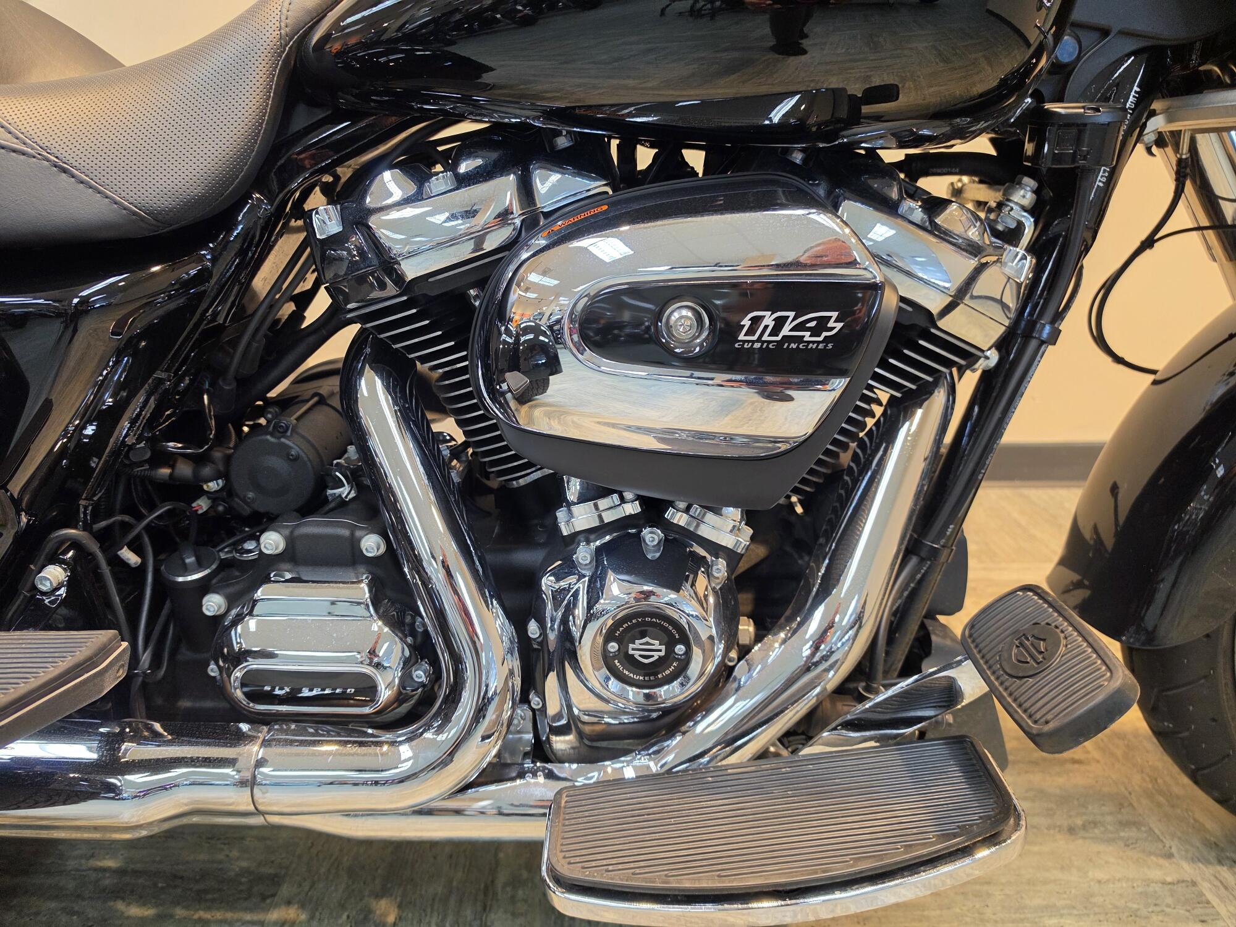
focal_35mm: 23
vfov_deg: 58.9
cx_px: 618
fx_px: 821
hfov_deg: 73.9
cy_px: 464
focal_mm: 6.5
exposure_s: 1/120
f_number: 1.4
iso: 160
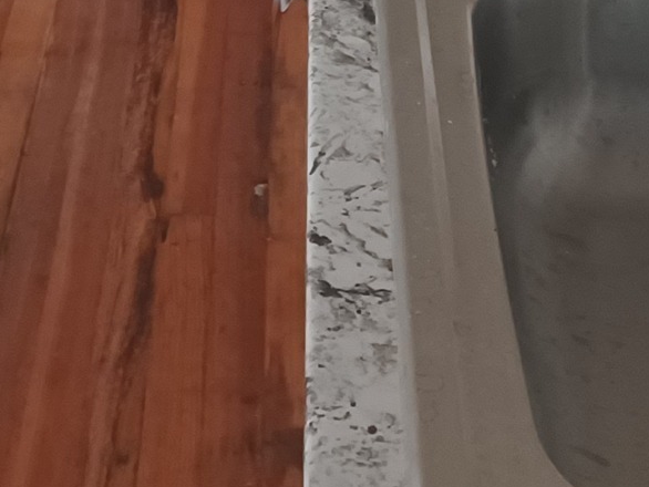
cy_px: -613
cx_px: 310
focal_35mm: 131
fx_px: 2457
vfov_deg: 10.1
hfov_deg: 15.0
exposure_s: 1/25
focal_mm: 4.6
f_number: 1.8
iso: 400
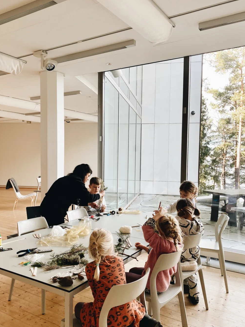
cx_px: 117
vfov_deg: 59.9
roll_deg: -1.0
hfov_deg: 46.8
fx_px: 283
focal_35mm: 30
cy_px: 172
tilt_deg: -1.8
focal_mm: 4.25
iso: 50
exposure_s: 1/121
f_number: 1.8
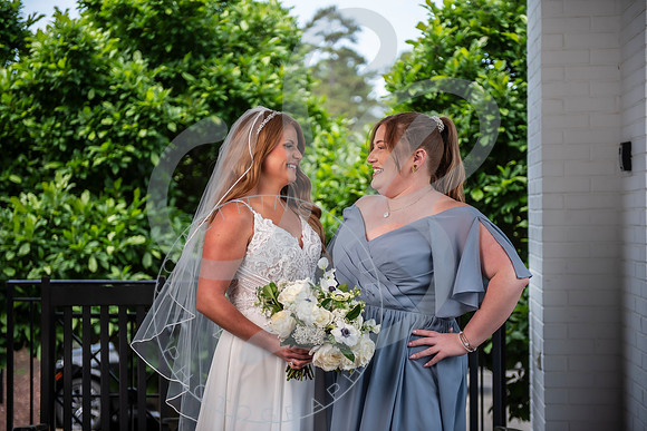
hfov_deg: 32.4
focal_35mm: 62
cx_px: 324
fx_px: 1115
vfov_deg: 21.9
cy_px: 216
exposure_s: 1/500
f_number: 2.8
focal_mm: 62
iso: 100
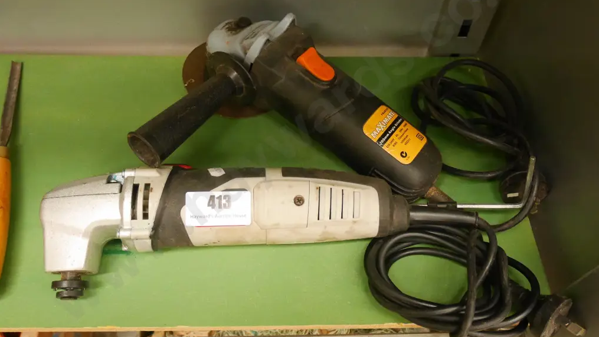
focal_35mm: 33
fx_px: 524
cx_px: 302
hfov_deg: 59.5
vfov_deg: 35.5
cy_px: 131
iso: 3200
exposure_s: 1/60
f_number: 3.7
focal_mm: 15
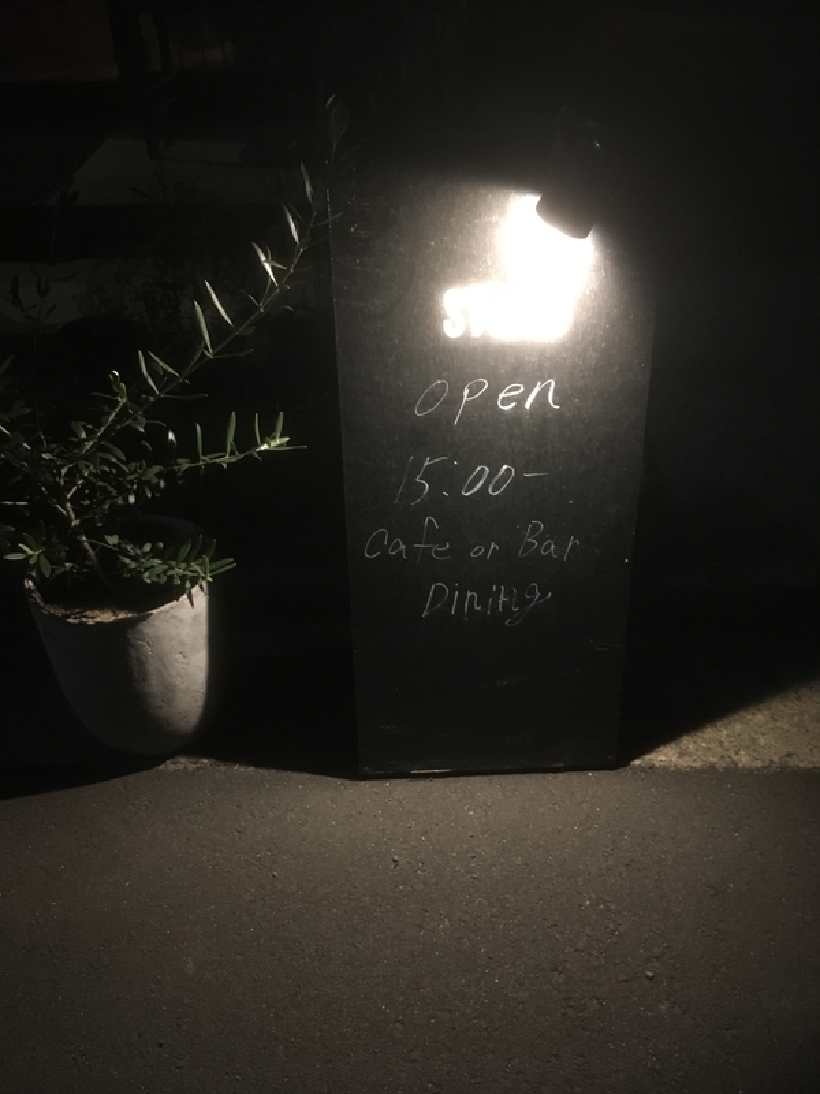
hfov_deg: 48.2
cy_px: 547
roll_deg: +1.0
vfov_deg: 61.7
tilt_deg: -38.7
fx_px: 916
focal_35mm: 29
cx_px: 410
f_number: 2.2
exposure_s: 1/15
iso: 400
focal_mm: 4.15
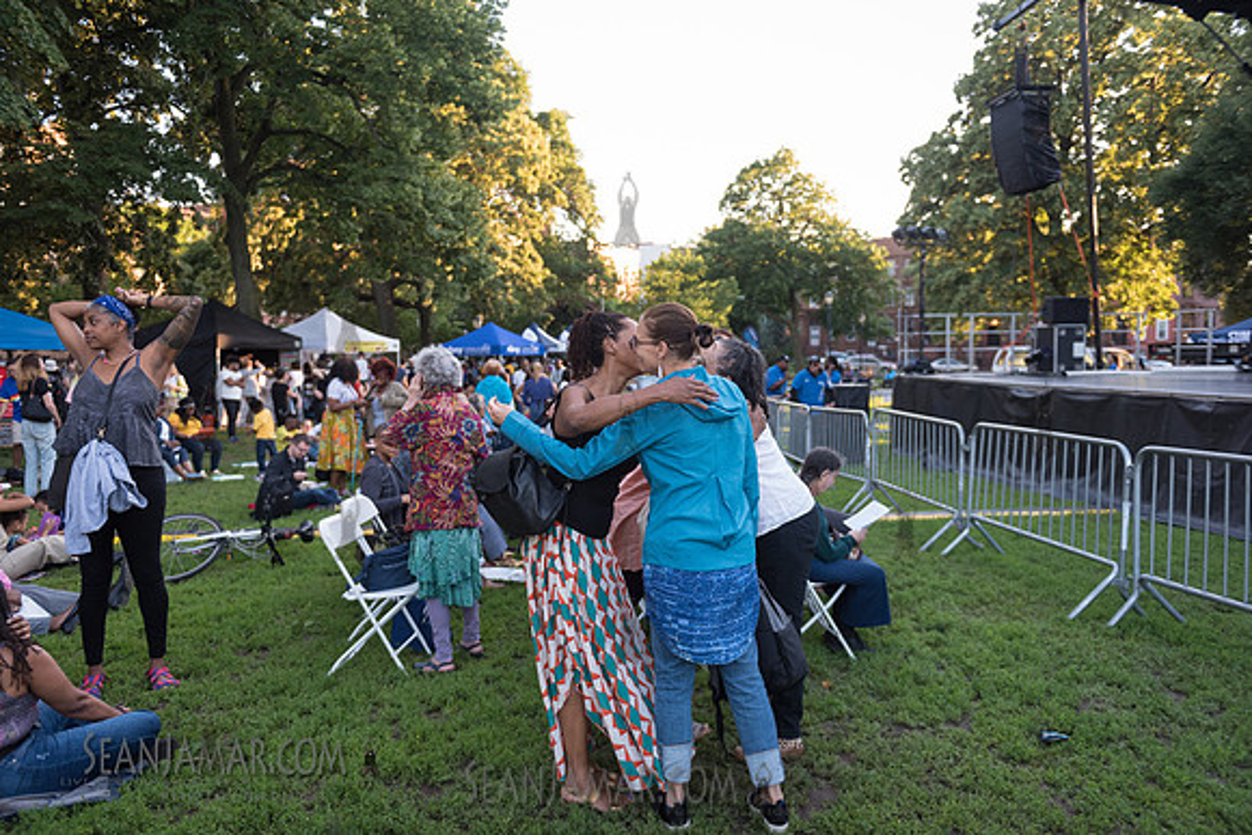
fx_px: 974
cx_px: 626
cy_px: 418
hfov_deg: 65.5
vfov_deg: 46.4
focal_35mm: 28
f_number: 2.8
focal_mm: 28
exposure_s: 1/640
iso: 800
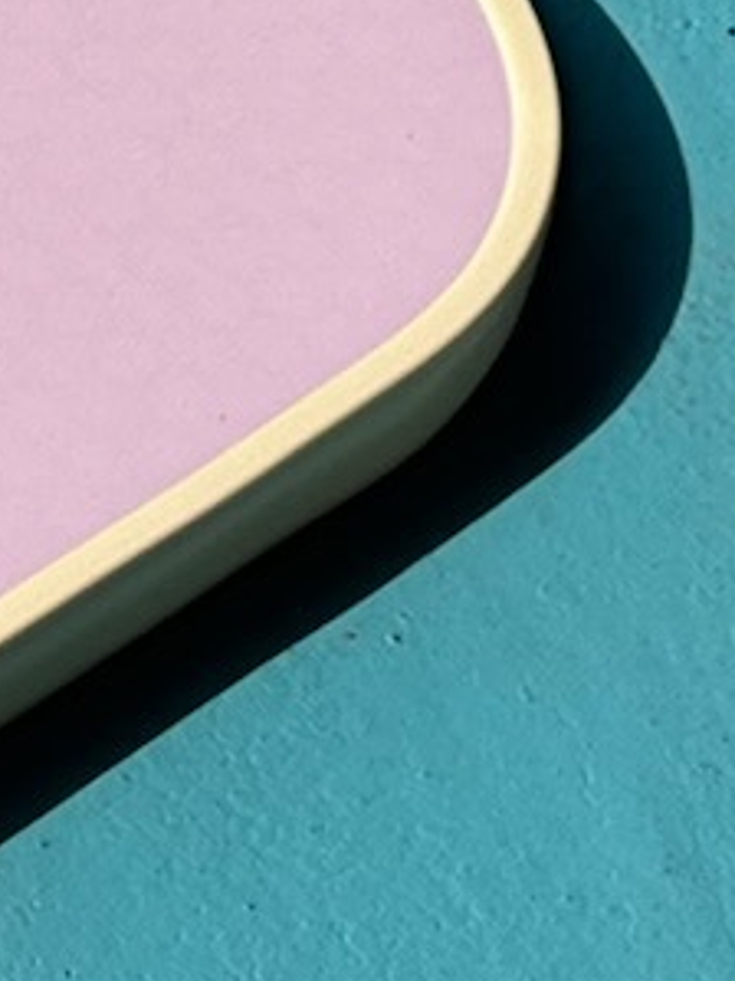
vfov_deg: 3.8
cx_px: -387
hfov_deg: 2.8
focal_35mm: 527
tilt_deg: -50.8
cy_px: 1289
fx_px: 14930
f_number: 2.8
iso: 32
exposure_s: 1/252
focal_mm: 9
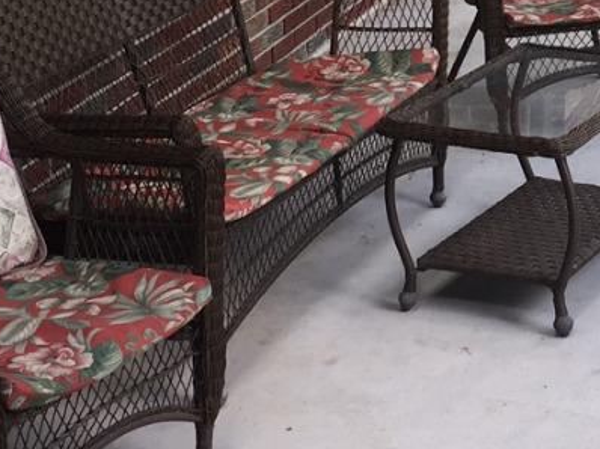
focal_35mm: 105
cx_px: 555
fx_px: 1819
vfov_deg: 13.8
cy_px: -39
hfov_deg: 18.4
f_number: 2.2
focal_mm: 4.15
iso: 50
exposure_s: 1/120
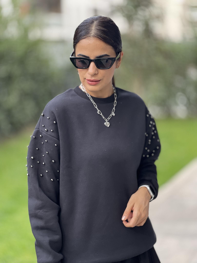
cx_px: 98
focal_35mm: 77
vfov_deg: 25.3
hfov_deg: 19.1
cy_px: 132
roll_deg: +2.4
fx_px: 584
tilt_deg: -8.2
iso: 100
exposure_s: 1/121
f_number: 2.8
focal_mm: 9
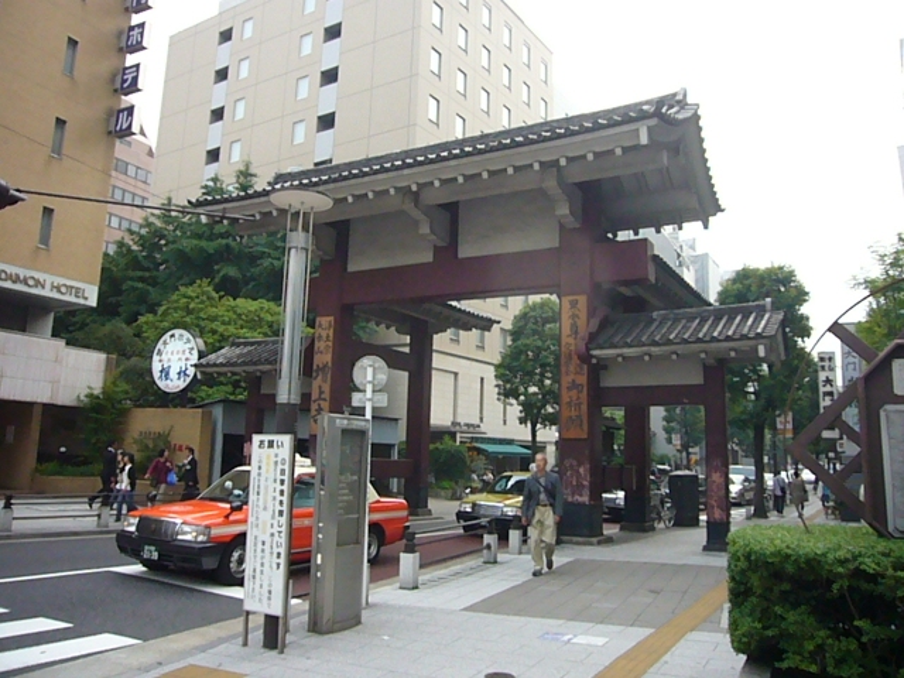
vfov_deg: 49.7
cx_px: 452
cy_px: 339
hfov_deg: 63.4
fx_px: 731
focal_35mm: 28
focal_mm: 4.6
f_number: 5.6
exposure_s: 1/500
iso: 800
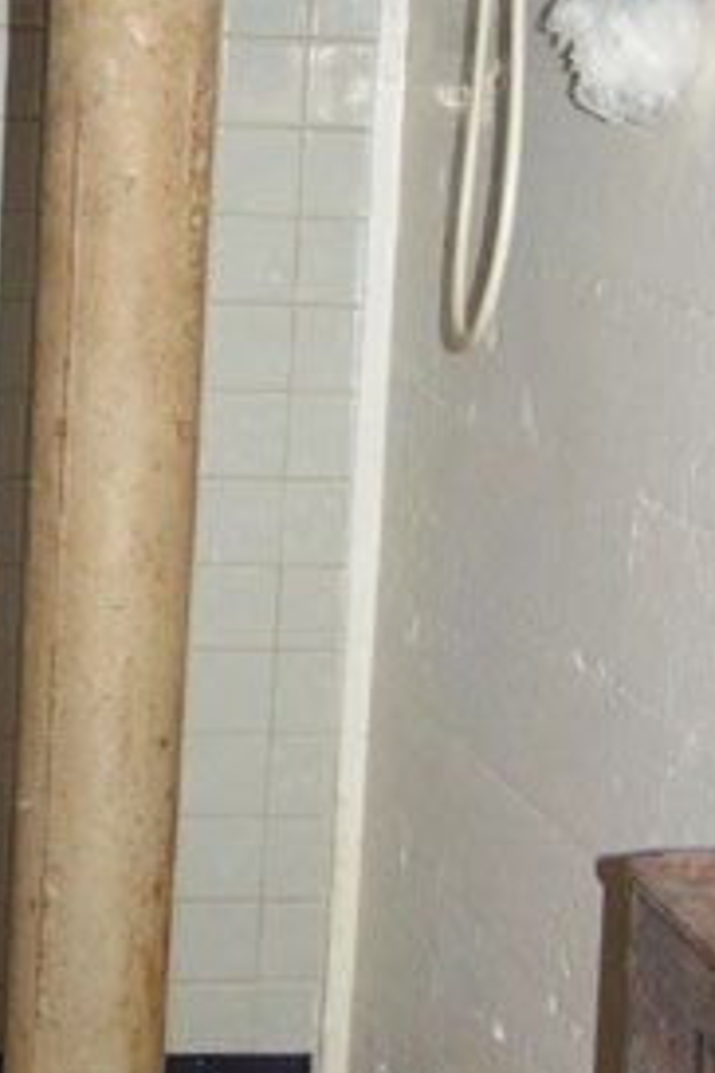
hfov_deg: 15.6
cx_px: 102
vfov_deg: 23.4
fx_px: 2592
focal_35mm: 87
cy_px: 452
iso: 200
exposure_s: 1/40
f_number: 2.8
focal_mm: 6.3
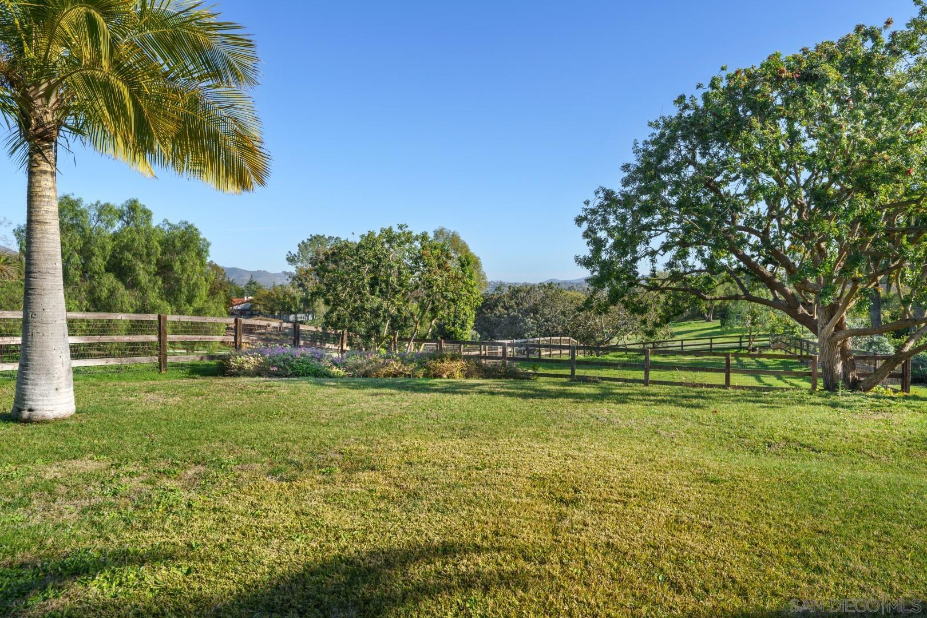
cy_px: 309
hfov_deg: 73.7
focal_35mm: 24
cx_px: 464
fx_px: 618
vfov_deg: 53.1
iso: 100
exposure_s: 1/320
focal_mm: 24
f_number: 10
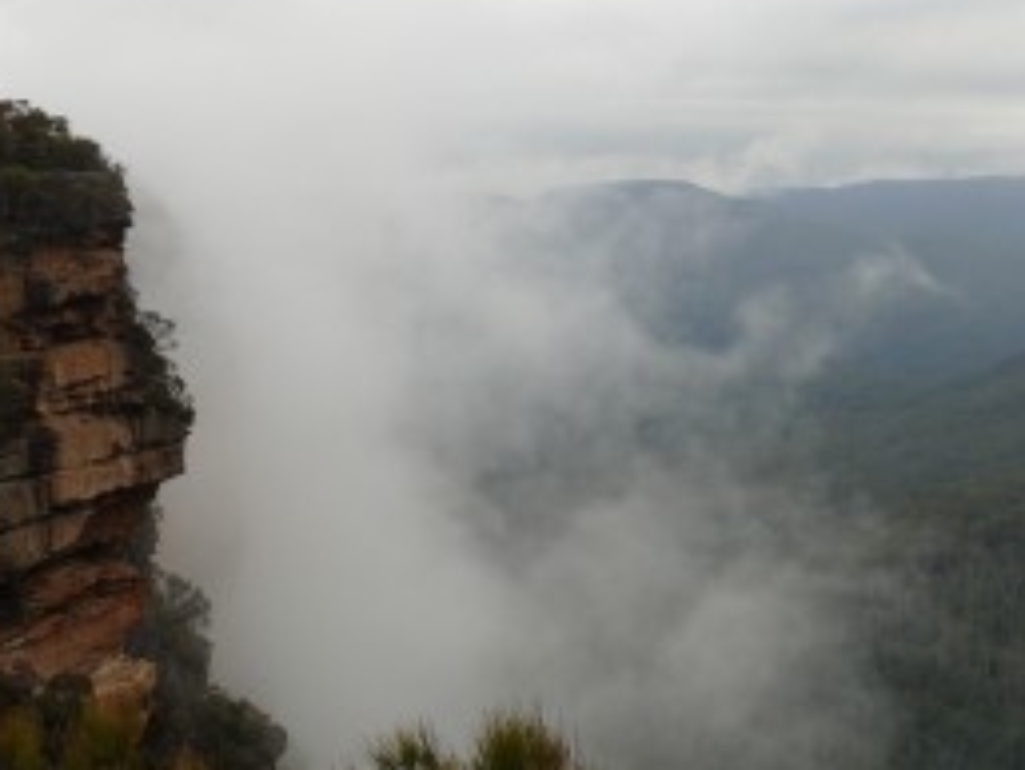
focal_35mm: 60
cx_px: 698
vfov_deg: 24.4
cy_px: 471
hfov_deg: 31.9
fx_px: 1777
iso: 100
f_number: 4
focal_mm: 7.4
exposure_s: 1/200
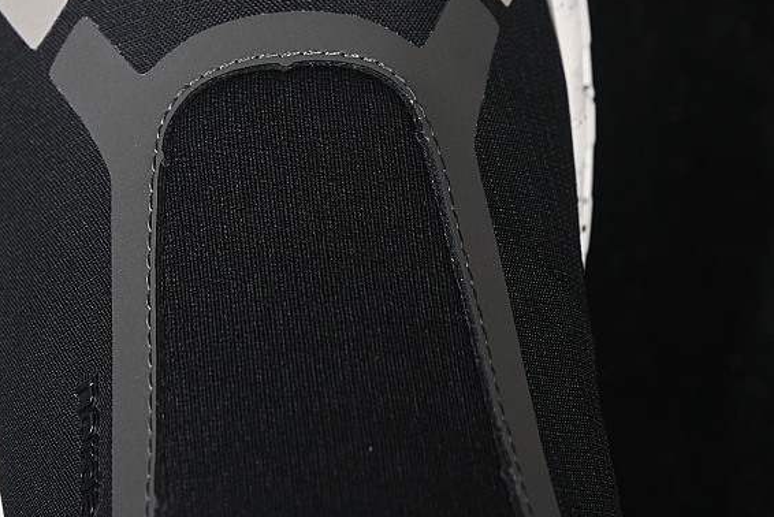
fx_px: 3076
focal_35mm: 143
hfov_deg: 14.3
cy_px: 26
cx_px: 248
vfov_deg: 9.6
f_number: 6.3
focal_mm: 50
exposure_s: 1/60
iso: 160
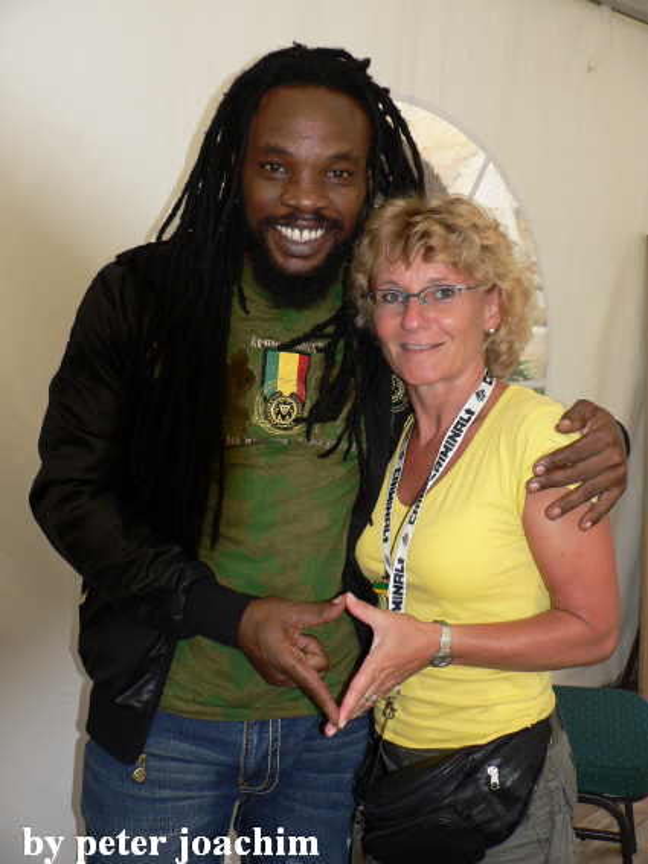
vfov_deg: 52.6
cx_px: 324
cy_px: 432
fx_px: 874
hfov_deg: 40.7
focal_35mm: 35
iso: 100
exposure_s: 1/60
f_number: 2.8
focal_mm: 6
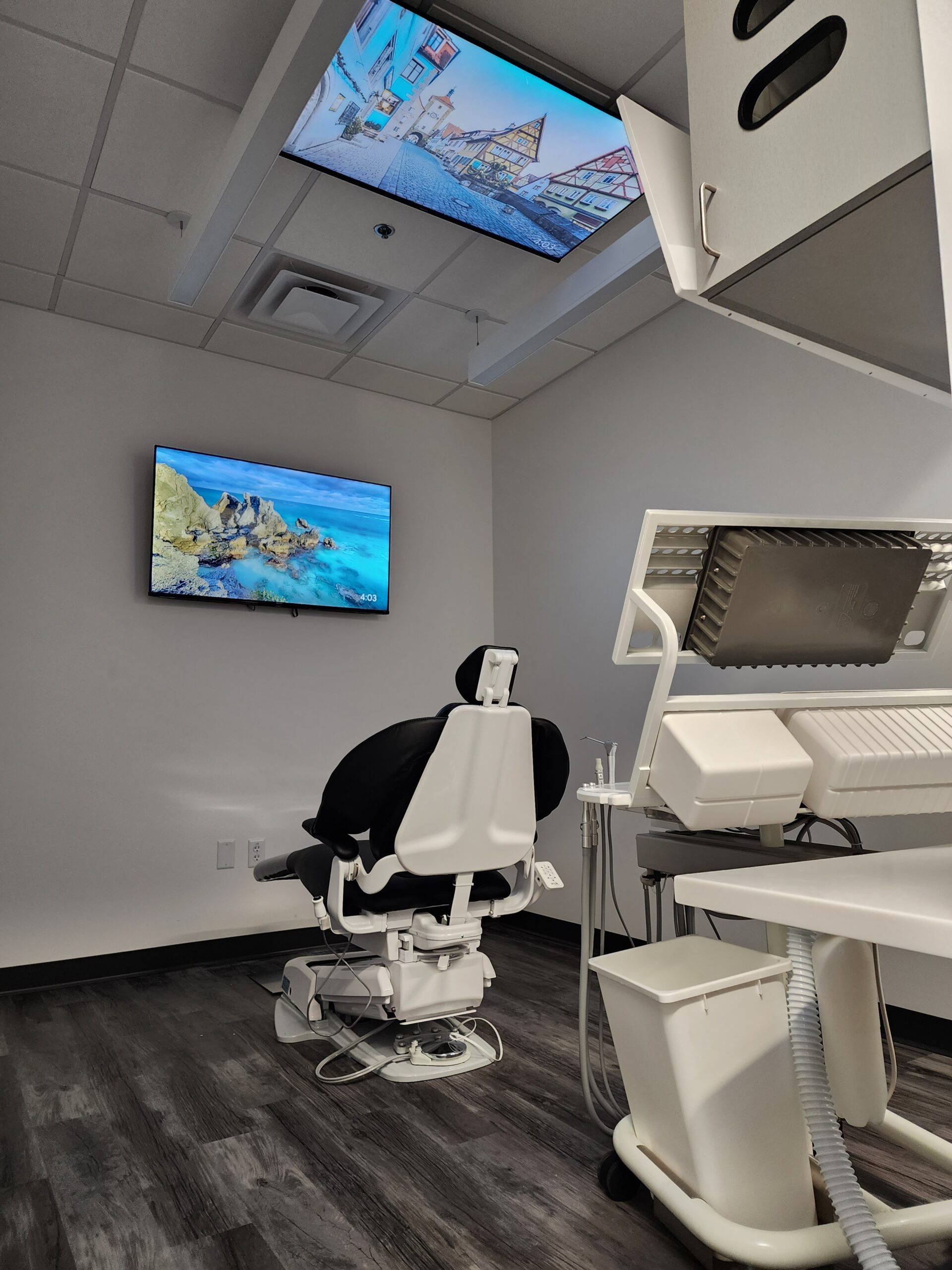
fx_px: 843
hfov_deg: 58.9
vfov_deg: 73.9
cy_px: 635
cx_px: 476
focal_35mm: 23
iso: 200
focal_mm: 6.4
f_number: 1.8
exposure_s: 1/51
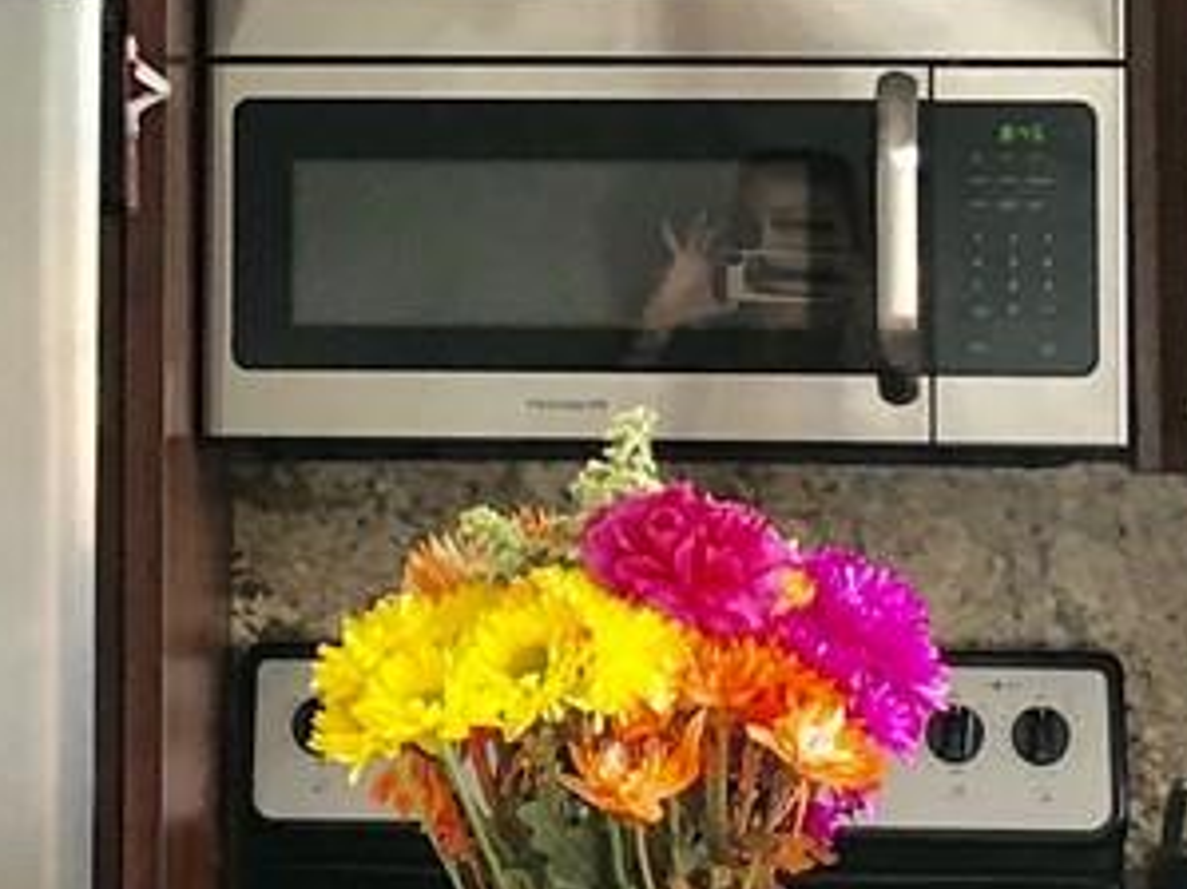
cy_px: -20
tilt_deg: +3.3
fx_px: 5142
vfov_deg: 9.8
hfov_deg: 13.1
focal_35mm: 150
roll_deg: -0.6
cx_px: 357
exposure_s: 1/20
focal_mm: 4
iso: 40
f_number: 1.8
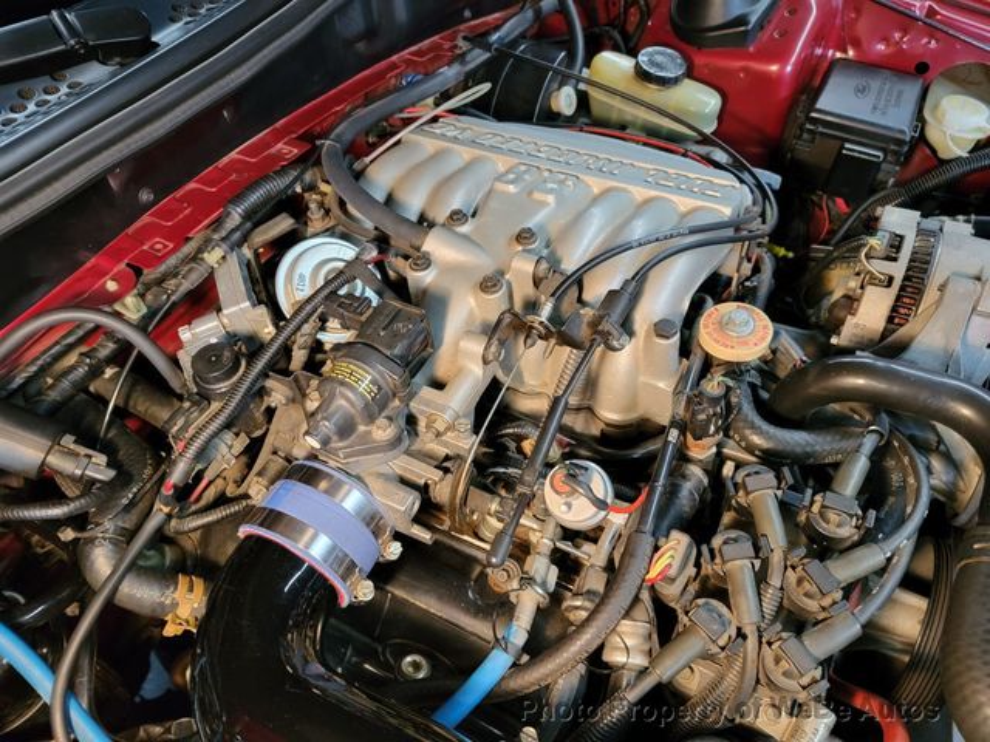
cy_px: 371
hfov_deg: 71.6
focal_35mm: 24
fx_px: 686
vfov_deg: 56.8
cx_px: 495
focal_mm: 6.7
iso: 500
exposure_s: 1/40
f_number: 1.8
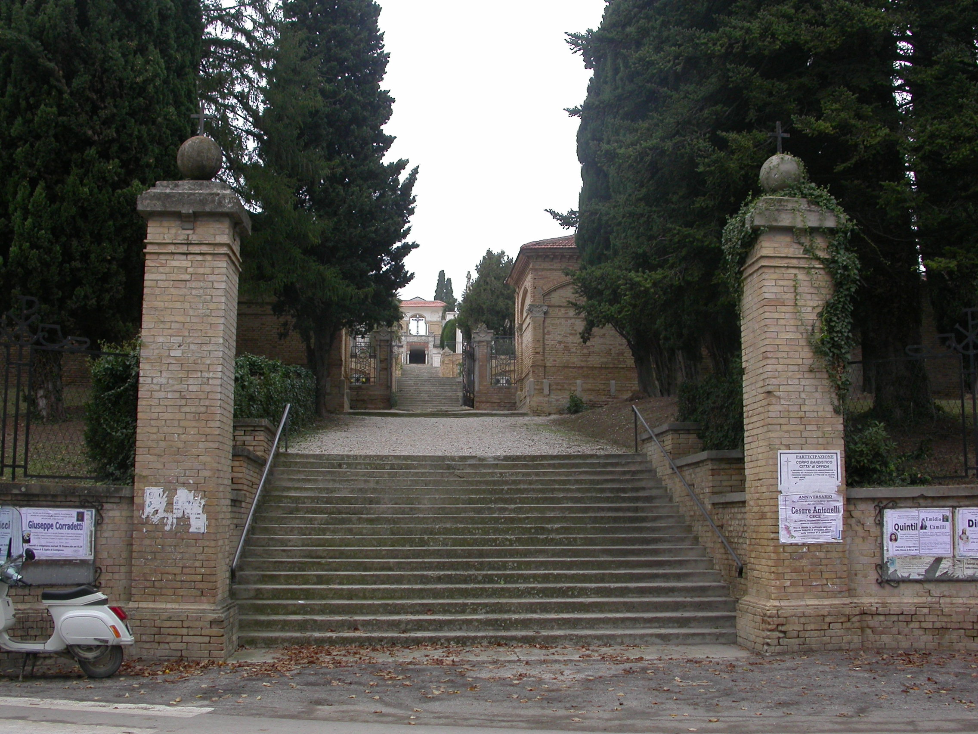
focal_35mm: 38
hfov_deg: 49.0
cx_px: 489
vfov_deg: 37.7
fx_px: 1074
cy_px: 367
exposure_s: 1/95.2
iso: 100
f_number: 4.7
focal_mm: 7.85
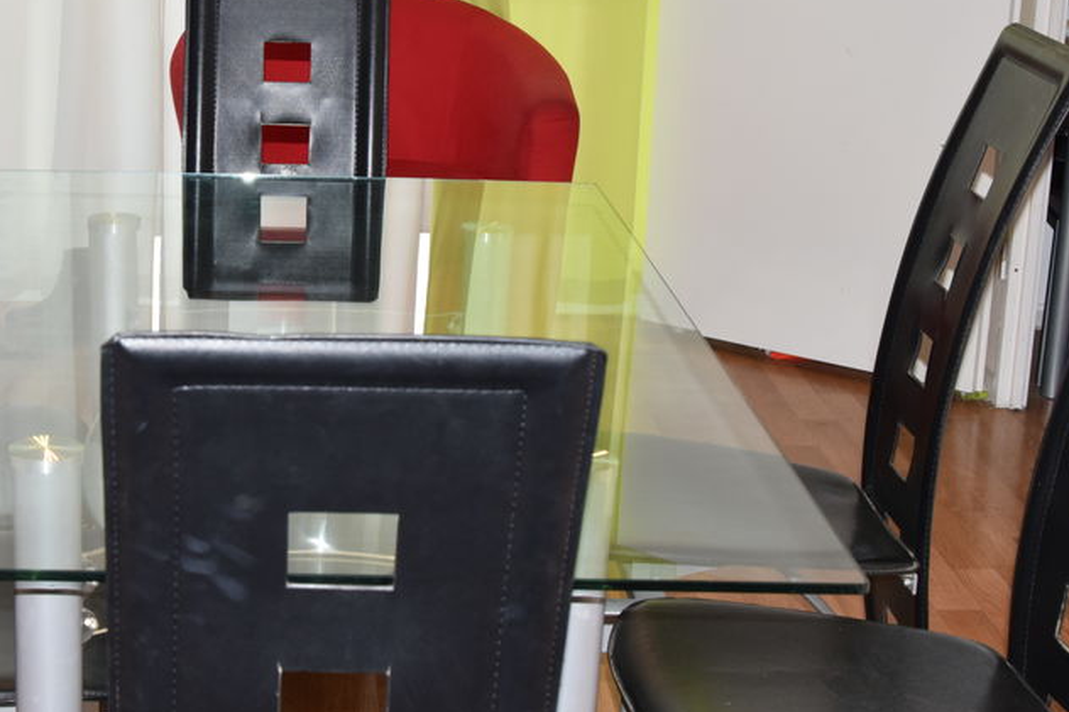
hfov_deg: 26.5
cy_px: 256
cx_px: 372
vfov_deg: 17.9
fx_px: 2256
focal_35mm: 76
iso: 640
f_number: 8
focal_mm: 32
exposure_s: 1/60
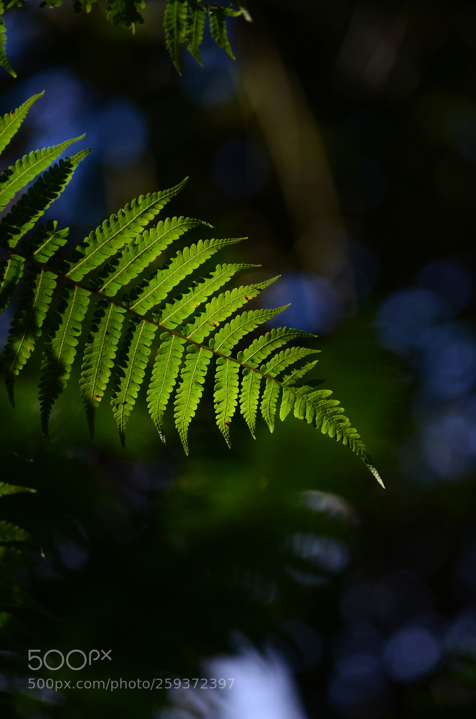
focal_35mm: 278
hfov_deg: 4.9
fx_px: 5527
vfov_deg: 7.4
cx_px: 238
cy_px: 360
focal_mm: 185
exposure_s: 1/2000
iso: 1250
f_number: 5.6
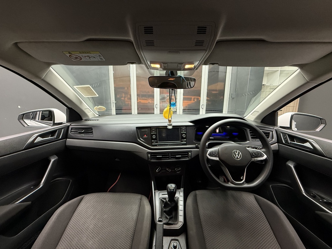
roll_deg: -0.9
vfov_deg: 85.7
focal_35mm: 14
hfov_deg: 102.1
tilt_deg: -10.9
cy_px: 124
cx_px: 166
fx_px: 134
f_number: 2.2
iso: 500
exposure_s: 1/50
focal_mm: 2.22
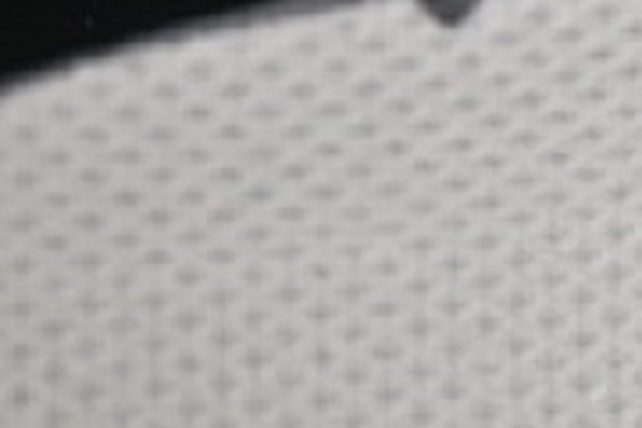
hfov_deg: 4.4
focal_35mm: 451
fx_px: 8042
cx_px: 1762
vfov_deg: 3.0
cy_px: 778
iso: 160
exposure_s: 1/80
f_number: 7.1
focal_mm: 50
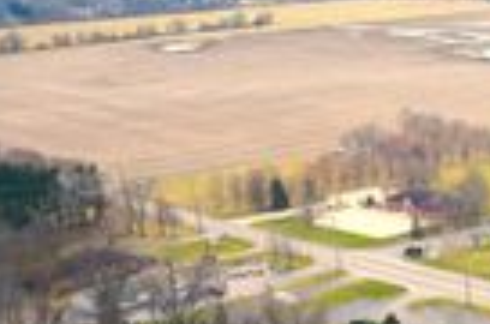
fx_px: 1209
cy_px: 146
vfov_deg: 15.3
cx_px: 740
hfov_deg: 19.8
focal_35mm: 89
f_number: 2.8
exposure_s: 1/400
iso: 200
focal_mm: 10.26
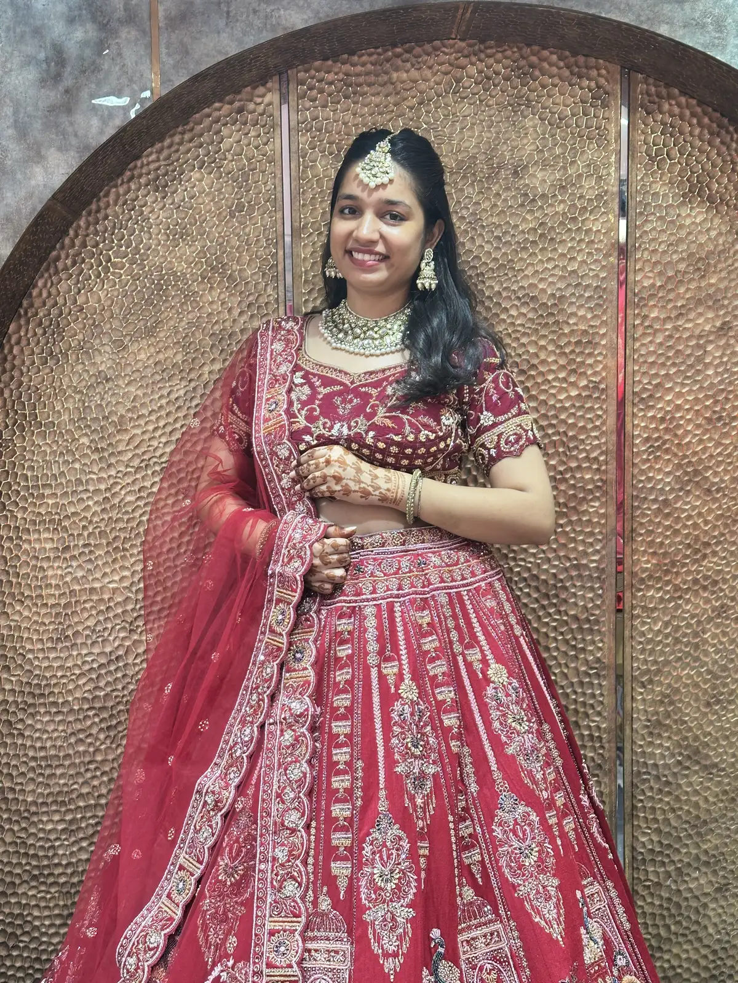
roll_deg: -0.4
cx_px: 369
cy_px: 492
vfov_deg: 39.7
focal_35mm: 48
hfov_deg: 30.3
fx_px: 1364
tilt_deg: -3.7
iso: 100
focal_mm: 6.86
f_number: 1.78
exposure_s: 1/50
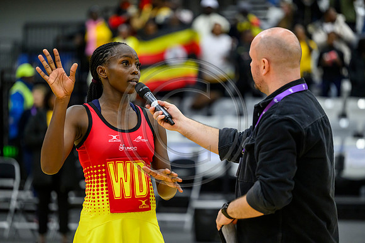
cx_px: 182
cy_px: 122
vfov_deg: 8.6
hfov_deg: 12.8
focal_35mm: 160
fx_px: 1623
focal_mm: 160
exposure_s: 1/800
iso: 4000
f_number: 3.2
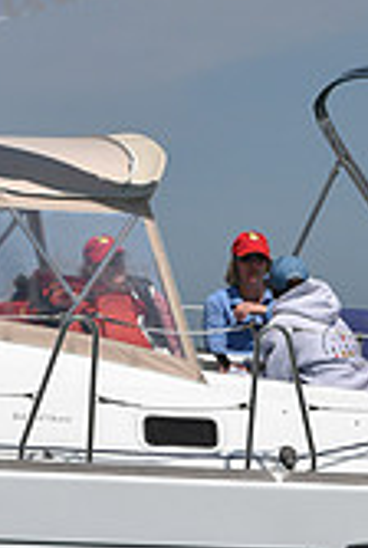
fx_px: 7146
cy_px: 443
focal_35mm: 468
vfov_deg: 4.4
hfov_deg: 2.9
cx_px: 334
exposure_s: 1/800
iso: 320
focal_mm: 135
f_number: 8
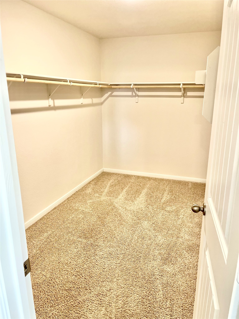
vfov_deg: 67.3
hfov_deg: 53.1
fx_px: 239
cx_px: 120
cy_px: 160
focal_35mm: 26
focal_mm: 5.1
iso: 200
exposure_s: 1/60
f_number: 1.6
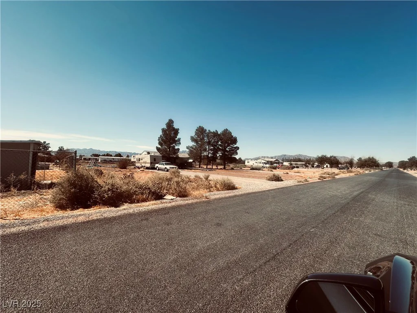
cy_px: 156
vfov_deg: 85.7
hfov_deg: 102.1
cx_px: 208
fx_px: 169
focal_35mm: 14
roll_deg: -1.2
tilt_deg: +2.3
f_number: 2.2
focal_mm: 2.22
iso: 40
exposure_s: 1/2132
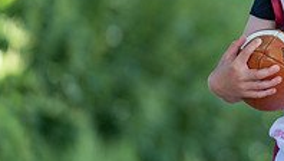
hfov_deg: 5.0
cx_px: 350
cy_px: 32
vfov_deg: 2.8
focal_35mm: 429
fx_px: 3235
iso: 200
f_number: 2.8
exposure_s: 1/320
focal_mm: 140
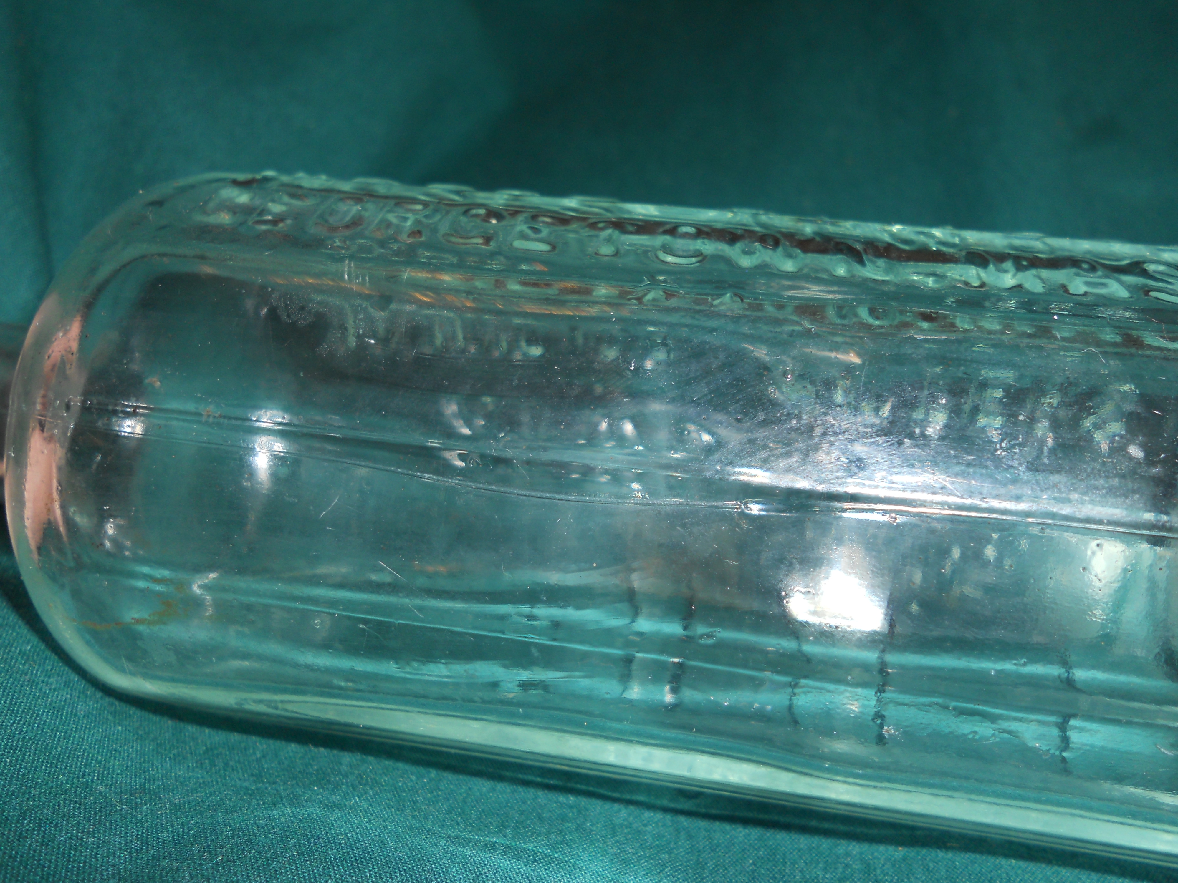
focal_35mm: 32
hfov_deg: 56.8
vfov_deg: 44.2
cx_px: 589
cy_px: 442
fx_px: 1089
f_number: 8.8
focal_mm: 5.8
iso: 80
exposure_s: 1/25
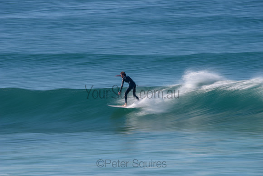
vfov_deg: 2.8
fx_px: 3653
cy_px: 88
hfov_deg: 4.1
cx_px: 132
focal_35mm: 500
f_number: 16
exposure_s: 1/13
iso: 31
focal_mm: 500
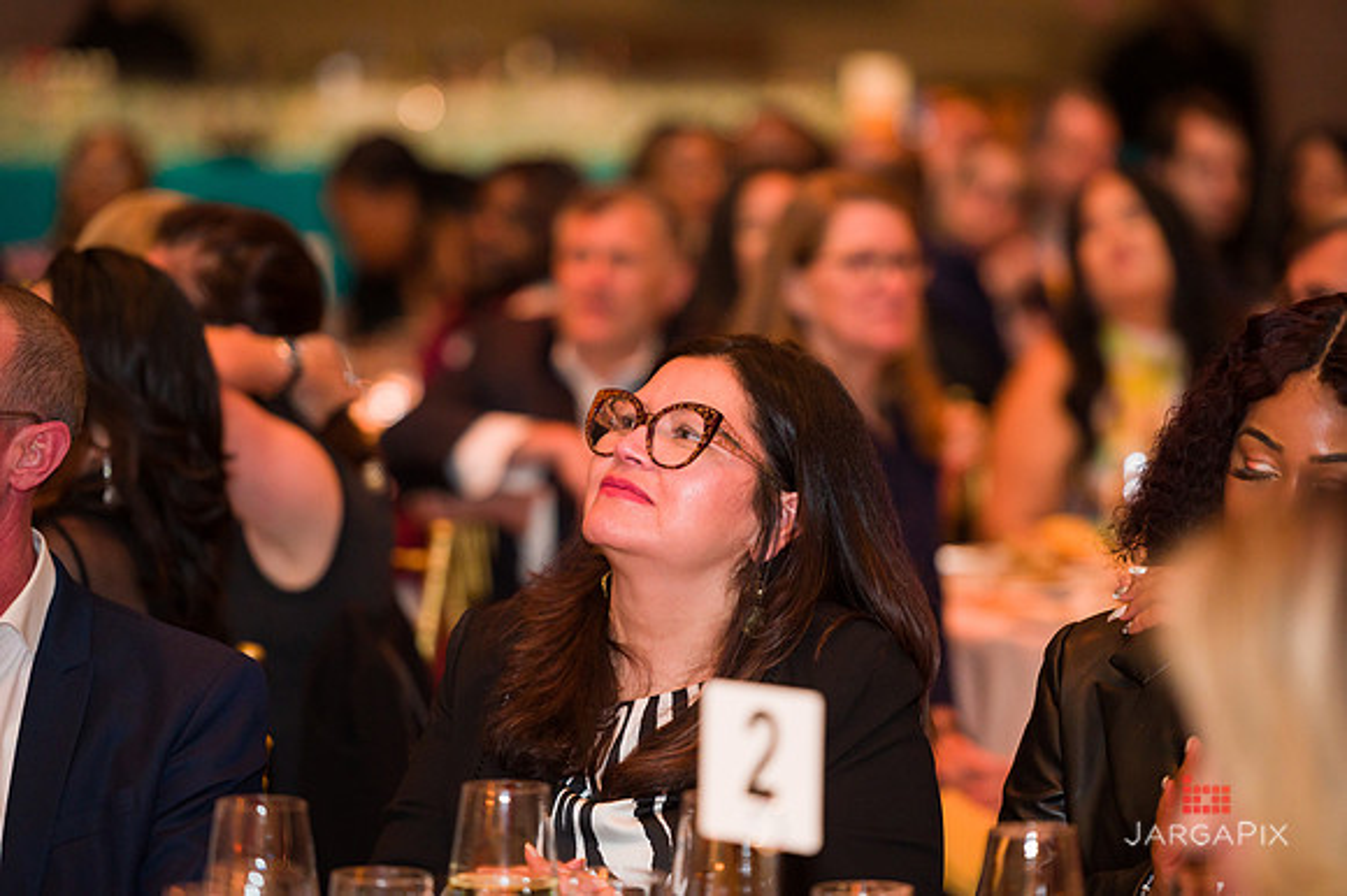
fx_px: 6544
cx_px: 674
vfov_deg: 7.8
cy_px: 448
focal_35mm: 175
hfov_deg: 11.8
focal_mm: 175
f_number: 3.2
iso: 1600
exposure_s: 1/200
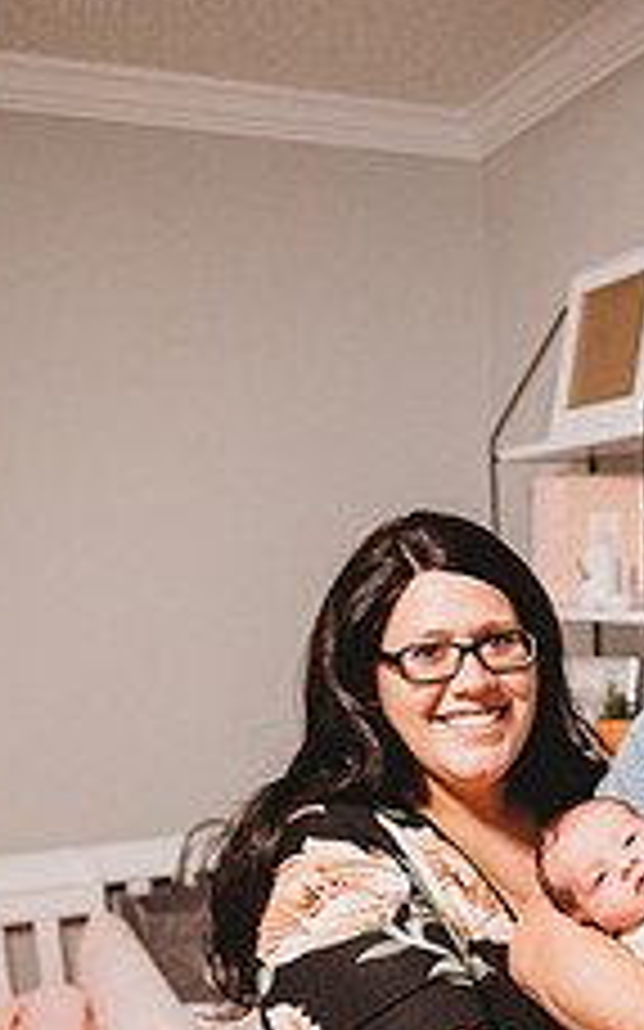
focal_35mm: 48
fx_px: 1349
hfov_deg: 25.8
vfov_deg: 38.7
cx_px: 612
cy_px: 940
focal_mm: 24
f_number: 2.2
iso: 2000
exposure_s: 1/160
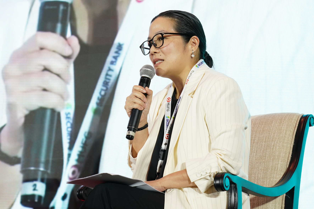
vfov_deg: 14.7
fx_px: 811
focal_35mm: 93
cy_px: 104
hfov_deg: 21.9
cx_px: 157
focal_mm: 62
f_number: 3.5
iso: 500
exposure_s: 1/160
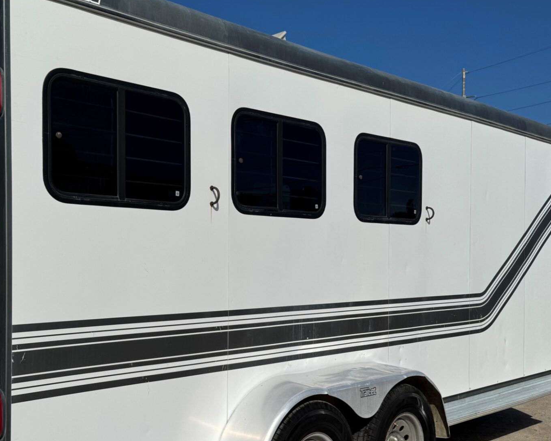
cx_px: 188
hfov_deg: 41.5
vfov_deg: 34.1
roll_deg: -1.5
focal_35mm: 44
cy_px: 261
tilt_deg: -0.6
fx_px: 717
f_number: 1.78
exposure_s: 1/12346
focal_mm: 6.76
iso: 50
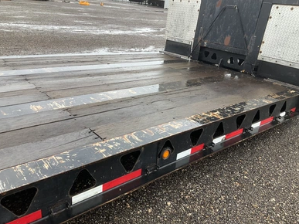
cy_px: 115
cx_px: 151
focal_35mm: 30
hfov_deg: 60.0
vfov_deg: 46.8
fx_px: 259
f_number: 1.8
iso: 25
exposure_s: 1/257
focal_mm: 3
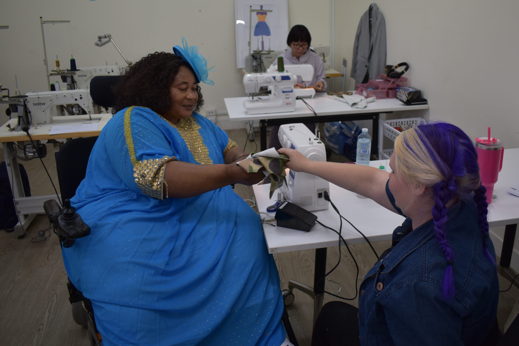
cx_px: 289
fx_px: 447
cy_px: 163
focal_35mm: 31
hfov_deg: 60.1
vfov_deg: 42.3
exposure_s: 1/125
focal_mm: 18
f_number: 3.5
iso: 320
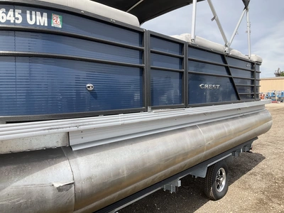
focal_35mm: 29
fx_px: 238
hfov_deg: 61.7
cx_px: 142
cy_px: 106
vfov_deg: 48.2
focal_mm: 3
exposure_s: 1/1377
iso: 25
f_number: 1.8
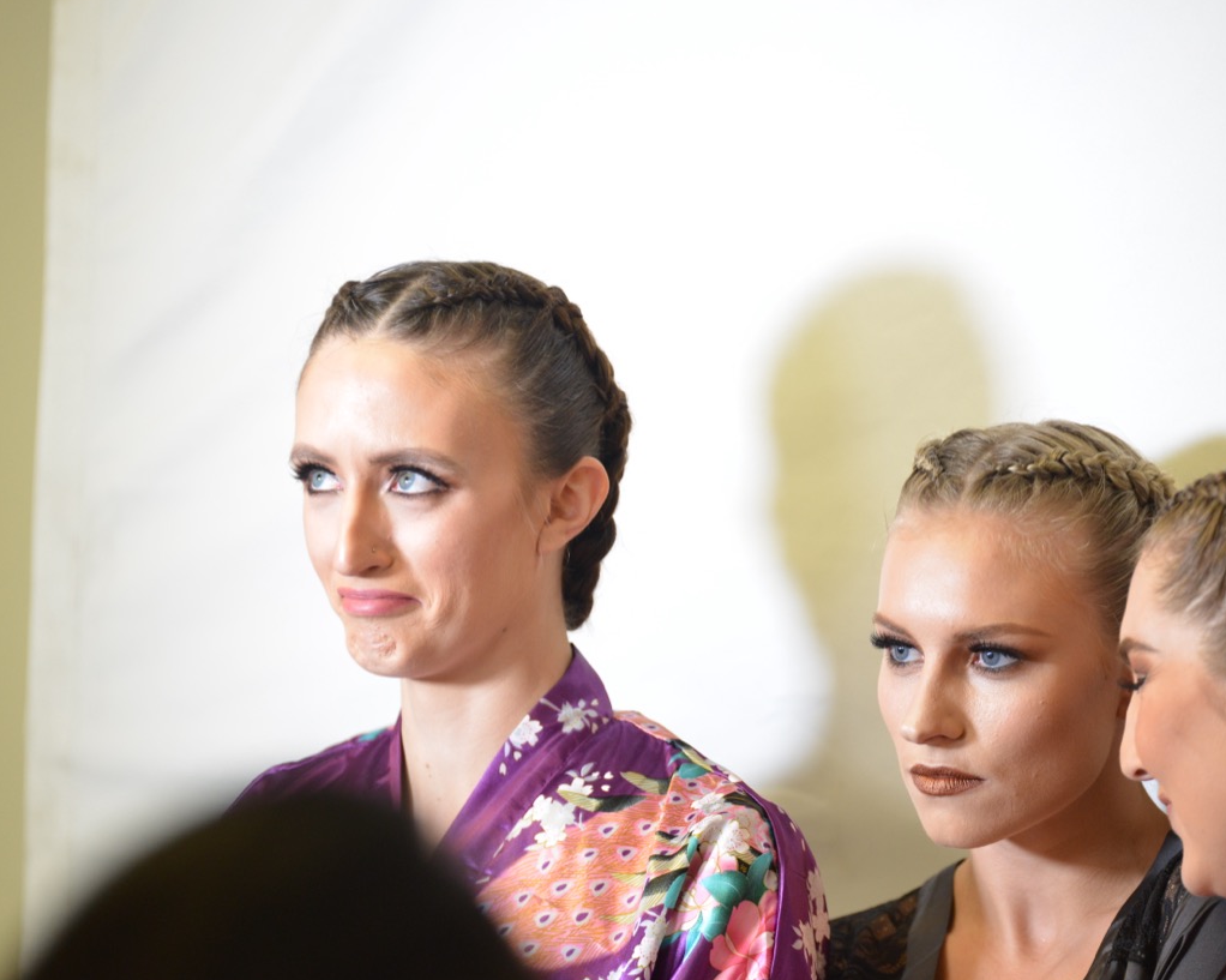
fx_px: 7037
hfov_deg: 10.0
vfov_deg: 8.0
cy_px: 486
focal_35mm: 194
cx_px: 704
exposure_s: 1/400
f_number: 2.8
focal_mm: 165
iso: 1600
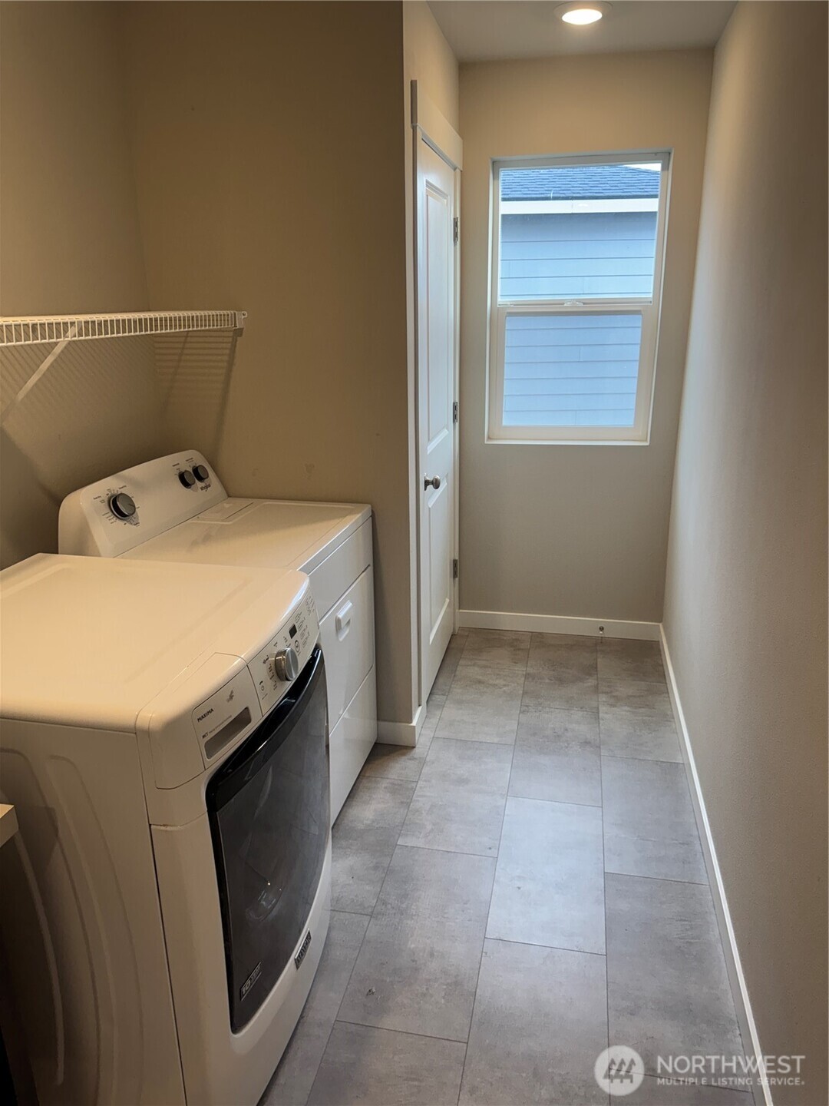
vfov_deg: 71.6
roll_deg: +0.4
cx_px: 414
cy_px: 553
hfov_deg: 56.8
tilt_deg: -18.7
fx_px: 766
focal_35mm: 24
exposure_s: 1/120
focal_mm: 6.76
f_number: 1.78
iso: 125
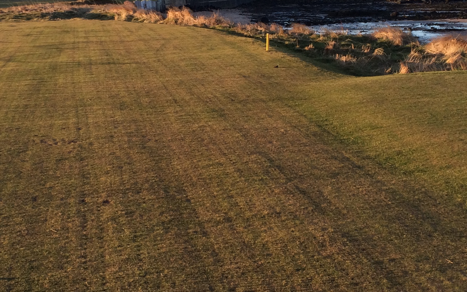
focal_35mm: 65
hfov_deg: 31.4
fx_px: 827
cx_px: 176
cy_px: 86
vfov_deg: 19.9
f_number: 2.2
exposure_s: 1/507
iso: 32
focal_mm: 4.12
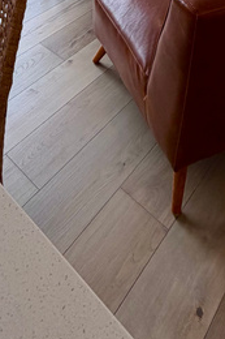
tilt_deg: -12.8
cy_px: -143
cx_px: 105
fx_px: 404
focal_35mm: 43
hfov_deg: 31.1
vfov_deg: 30.5
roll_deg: +0.3
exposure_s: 1/120
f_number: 2.2
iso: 64
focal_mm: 2.22
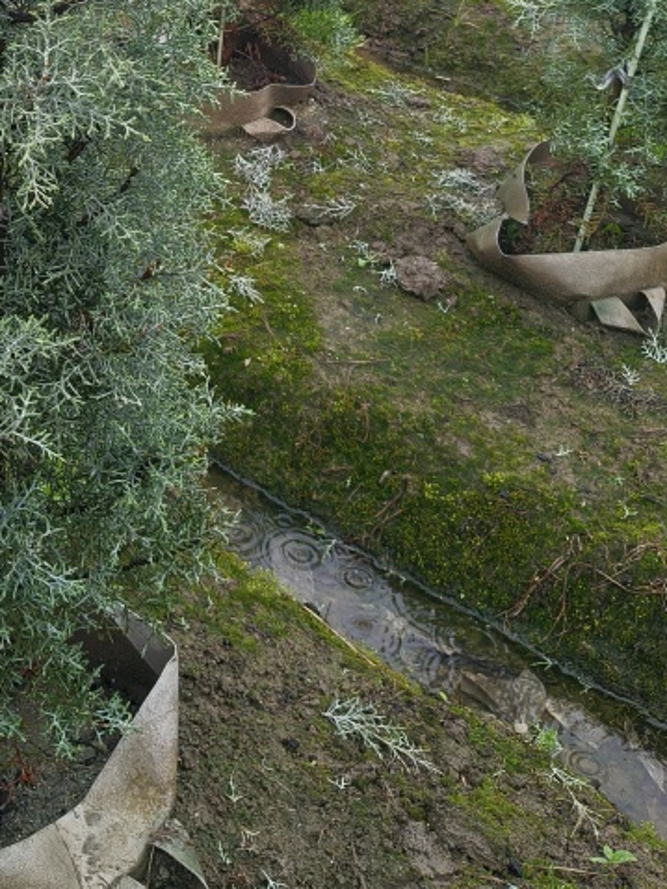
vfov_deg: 30.9
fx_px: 1489
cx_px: -65
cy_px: 7
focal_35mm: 58
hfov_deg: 23.7
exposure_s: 1/118
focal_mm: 4.84
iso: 80
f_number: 1.8
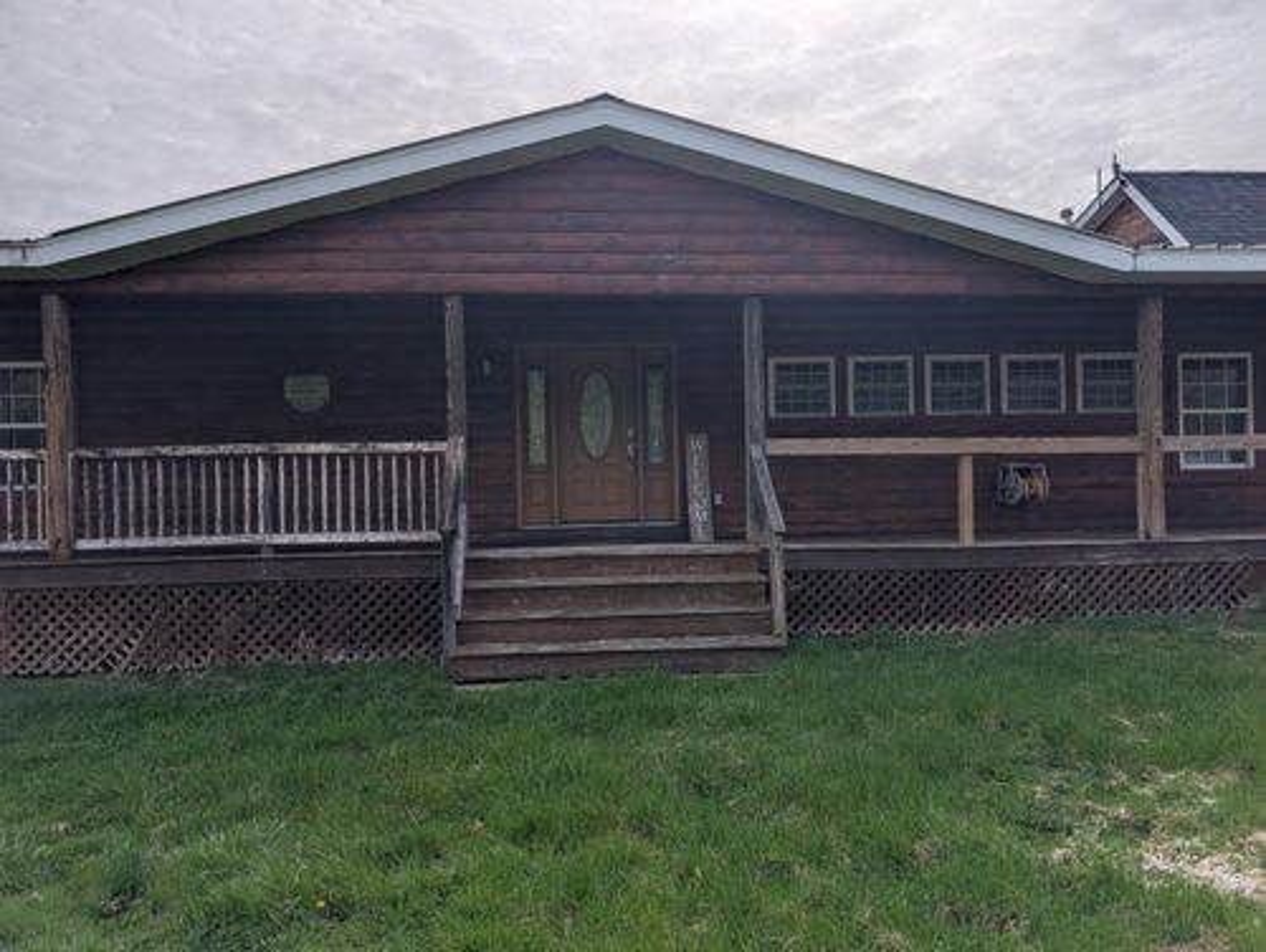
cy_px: 476
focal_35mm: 24
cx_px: 633
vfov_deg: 56.9
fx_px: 879
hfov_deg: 71.5
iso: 18
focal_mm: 6.9
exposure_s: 1/3448
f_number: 1.68
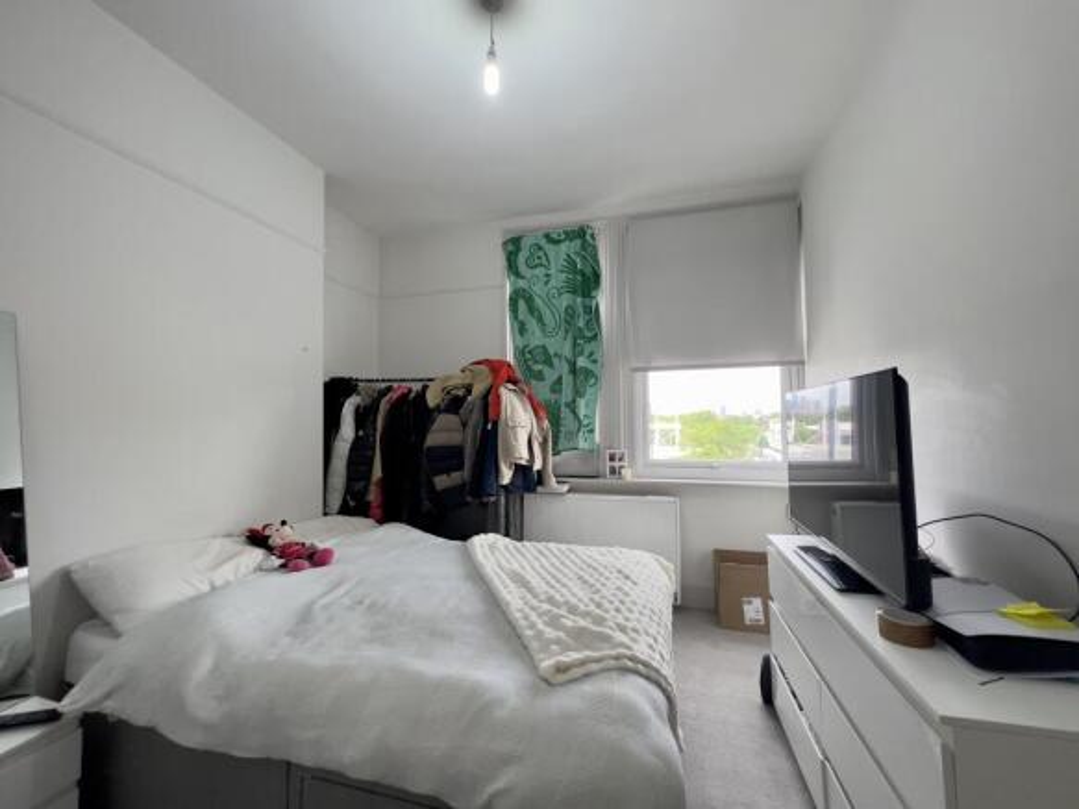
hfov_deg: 106.2
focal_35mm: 13
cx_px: 540
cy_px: 404
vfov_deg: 89.9
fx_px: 405
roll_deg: +1.0
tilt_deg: +1.4
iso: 80
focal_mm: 1.57
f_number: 1.8
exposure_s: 1/99
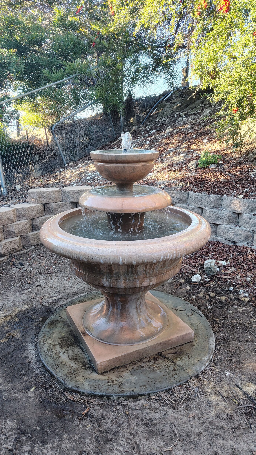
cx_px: 125
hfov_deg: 42.9
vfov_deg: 69.9
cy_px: 229
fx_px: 326
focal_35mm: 27
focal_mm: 5.56
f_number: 1.8
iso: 164
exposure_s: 1/111
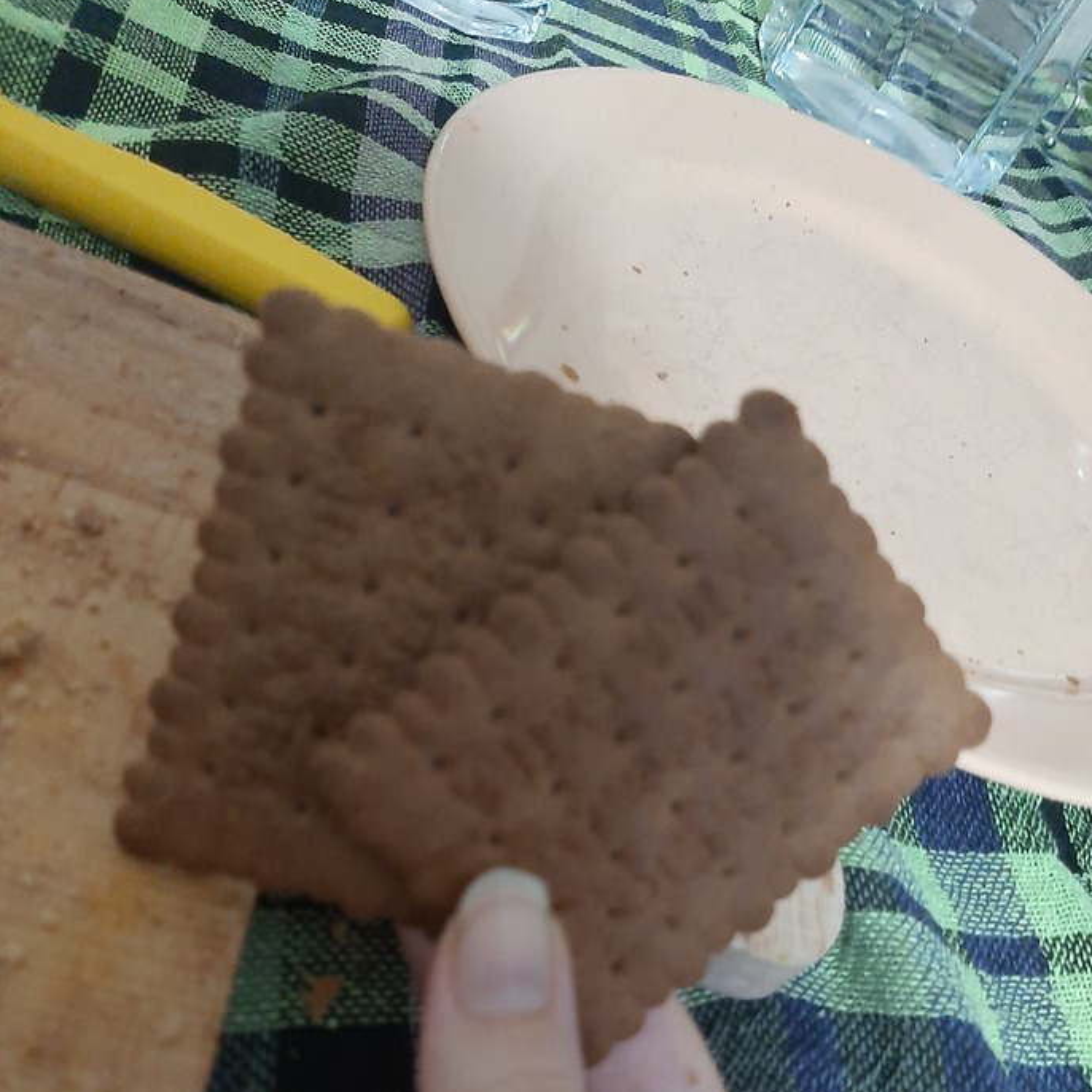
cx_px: 548
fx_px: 1142
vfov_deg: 50.3
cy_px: 713
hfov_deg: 51.1
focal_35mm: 32
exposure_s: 1/20
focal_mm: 3.93
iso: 800
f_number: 1.7
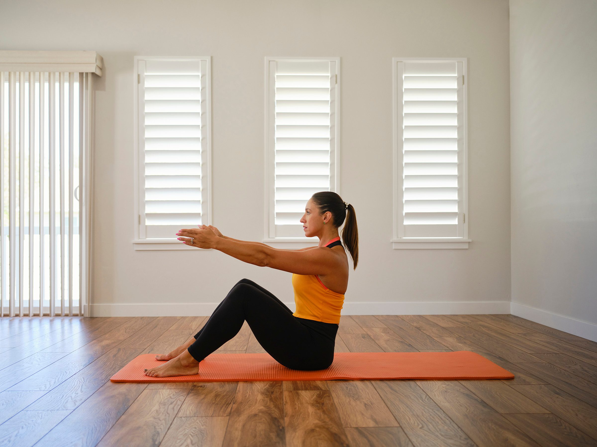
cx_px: 298
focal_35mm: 36
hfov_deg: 51.4
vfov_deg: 39.7
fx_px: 621
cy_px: 224
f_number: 2.8
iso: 640
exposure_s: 1/160
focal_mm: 45
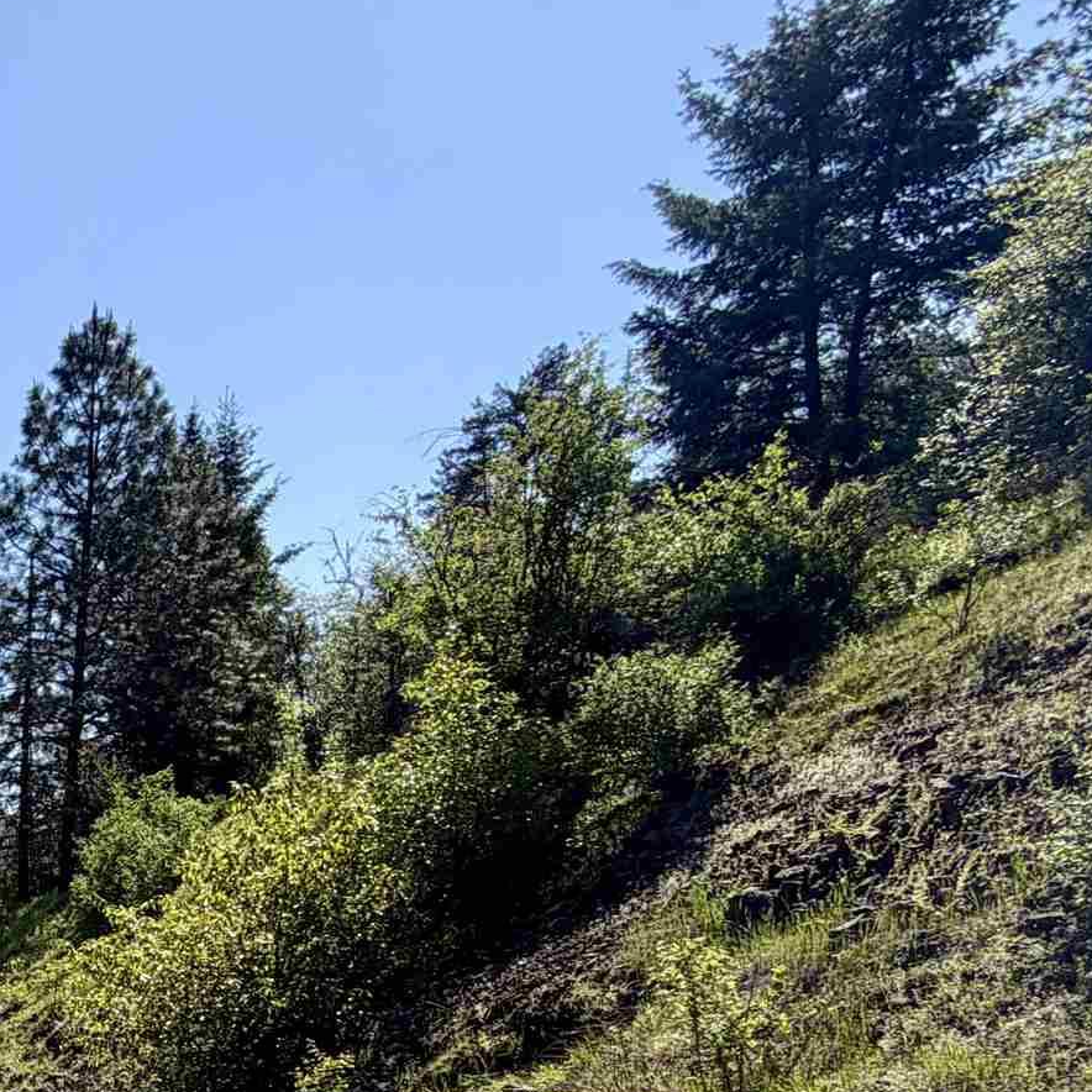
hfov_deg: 28.4
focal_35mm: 43
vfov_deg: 34.7
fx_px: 1535
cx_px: -476
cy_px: 1146
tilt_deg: -9.1
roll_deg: +0.3
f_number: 2.2
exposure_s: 1/770
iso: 20
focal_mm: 2.22
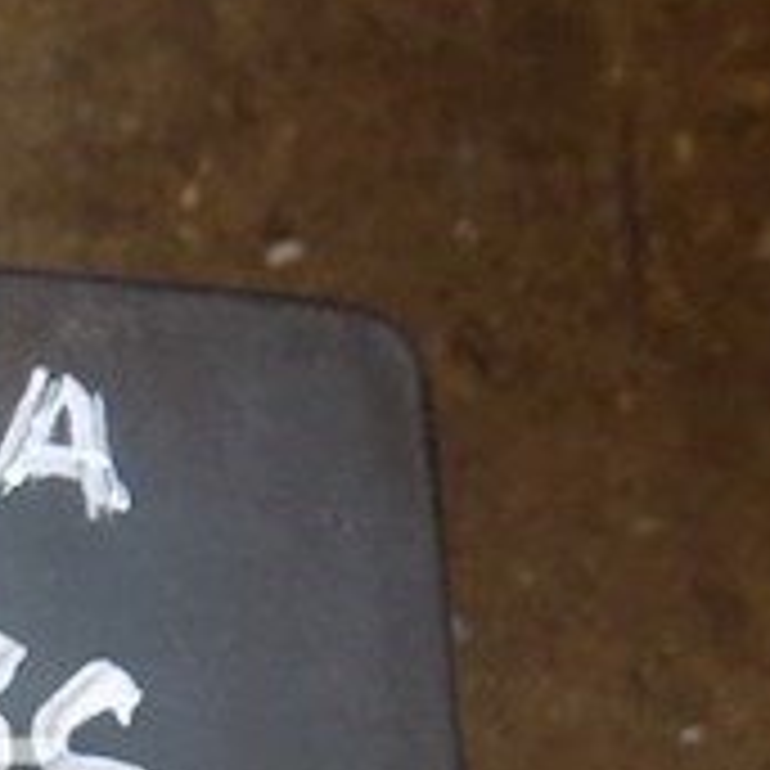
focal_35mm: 76
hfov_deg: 19.8
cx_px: -383
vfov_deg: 21.4
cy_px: 874
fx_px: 1913
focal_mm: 4
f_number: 3.1
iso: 200
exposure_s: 1/30
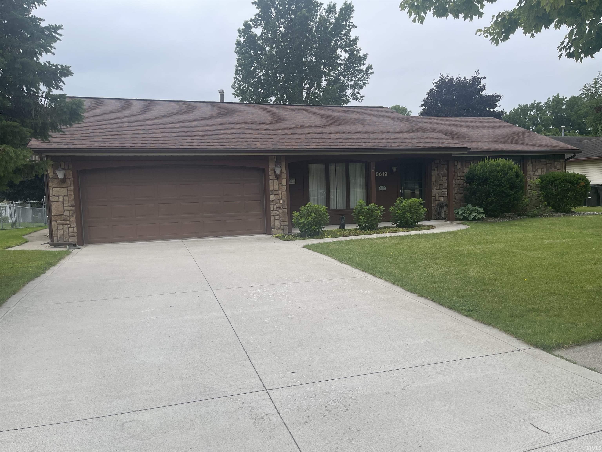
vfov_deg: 54.9
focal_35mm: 25
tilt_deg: -6.0
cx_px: 301
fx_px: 435
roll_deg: +2.4
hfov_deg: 69.4
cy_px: 226
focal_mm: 5.1
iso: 32
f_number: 1.6
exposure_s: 1/1420
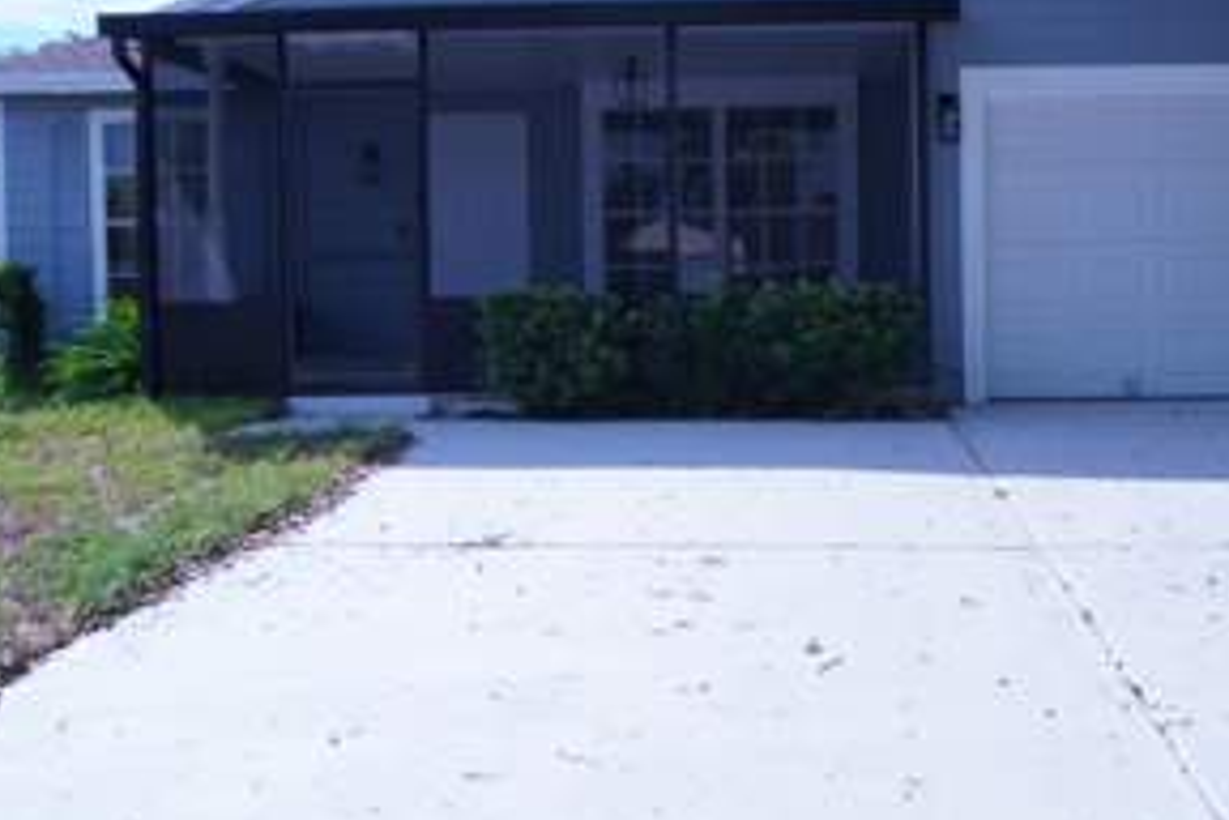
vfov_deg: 33.3
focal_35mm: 40
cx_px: 789
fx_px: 1365
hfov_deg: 47.9
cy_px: 329
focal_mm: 16
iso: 100
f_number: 6.3
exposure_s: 1/400
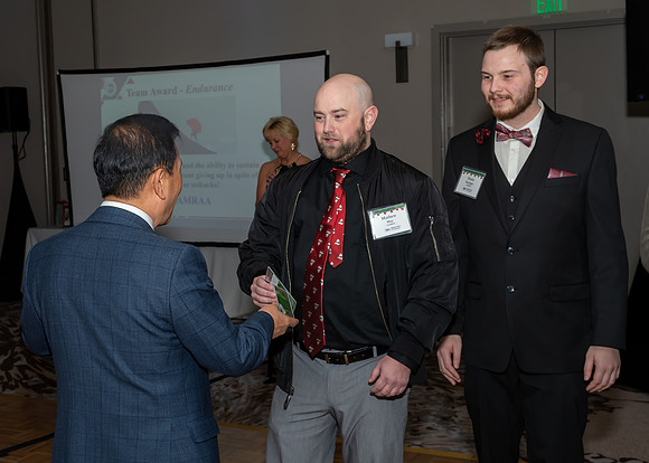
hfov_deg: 38.0
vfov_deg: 27.7
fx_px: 938
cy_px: 218
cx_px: 264
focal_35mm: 51
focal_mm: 28
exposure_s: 1/250
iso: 400
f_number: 6.3
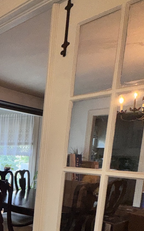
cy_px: 180
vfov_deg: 51.1
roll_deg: -1.2
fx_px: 226
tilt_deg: -8.1
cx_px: -51
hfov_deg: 28.1
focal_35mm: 36
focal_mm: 2.22
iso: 50
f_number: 2.2
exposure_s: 1/122
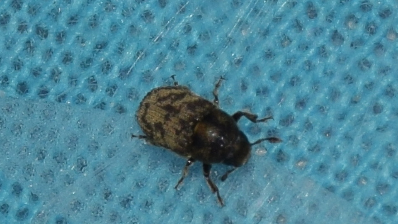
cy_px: 121
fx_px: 2332
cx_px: 198
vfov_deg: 5.5
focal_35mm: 221
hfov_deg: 9.8
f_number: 13
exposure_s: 1/160
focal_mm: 140
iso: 100
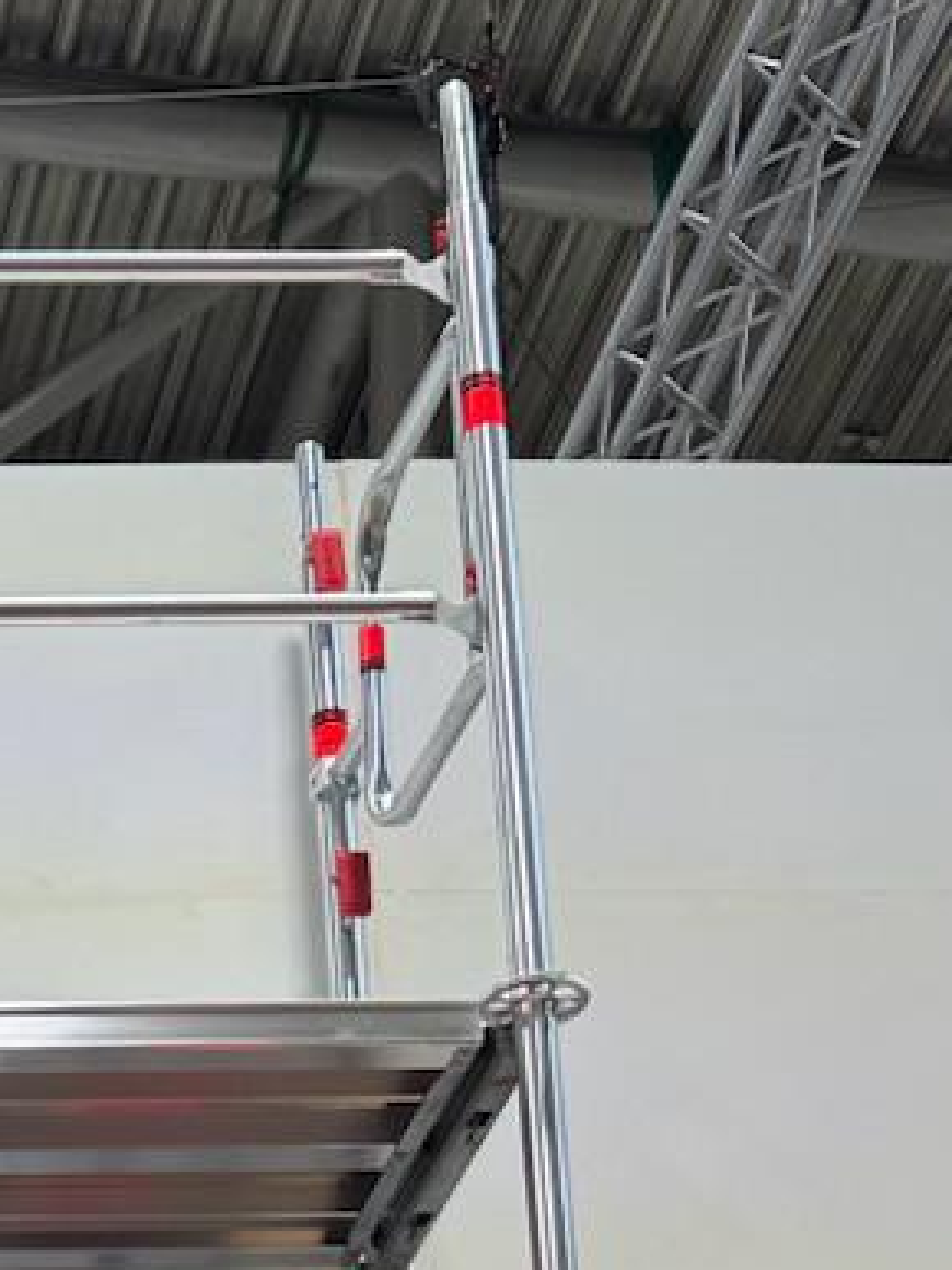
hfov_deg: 10.7
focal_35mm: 127
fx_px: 4660
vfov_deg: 14.3
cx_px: -952
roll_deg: -0.1
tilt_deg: +18.1
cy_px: 2018
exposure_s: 1/100
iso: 64
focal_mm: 6.76
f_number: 1.78
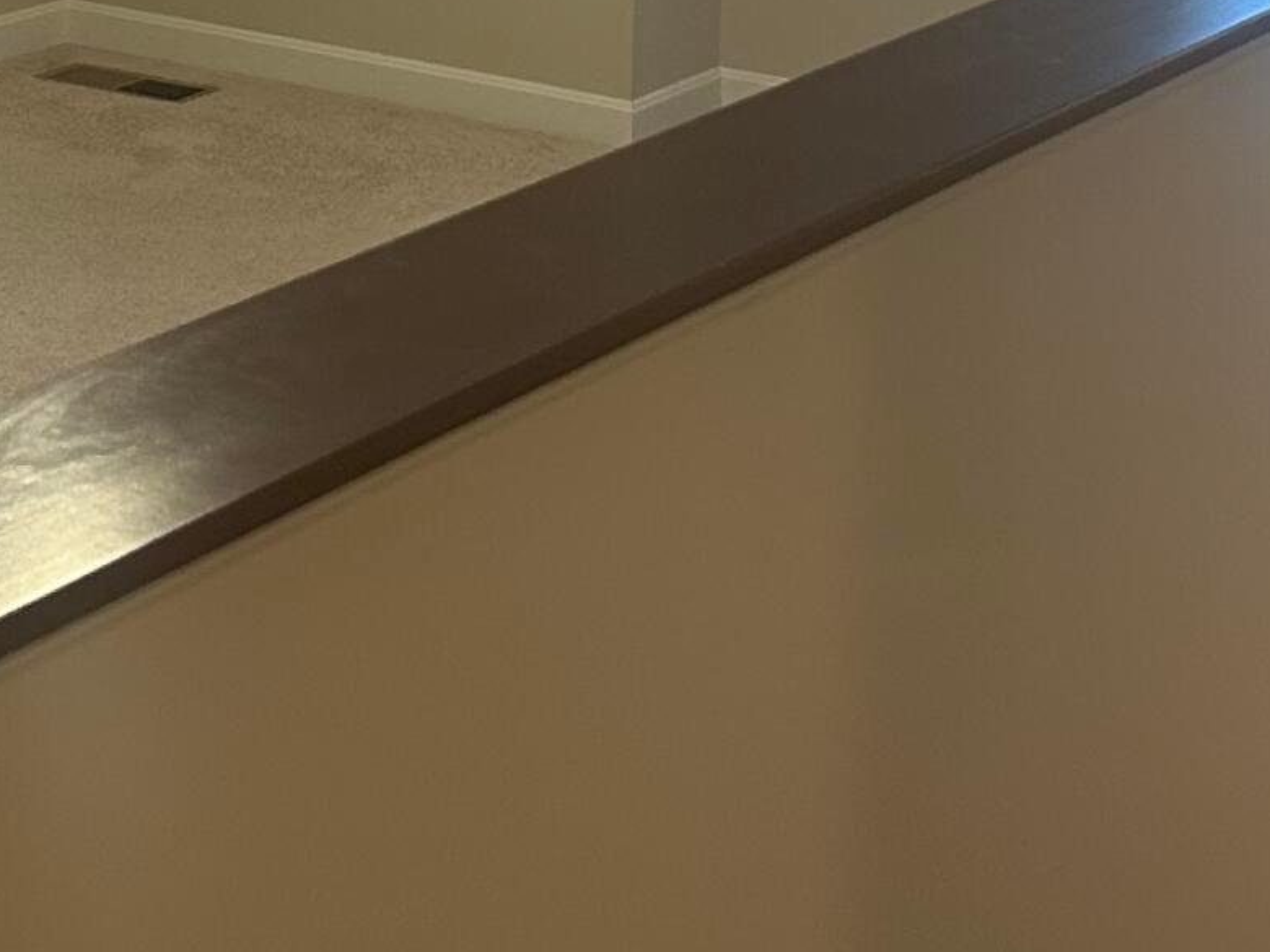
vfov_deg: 13.9
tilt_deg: -5.5
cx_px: 532
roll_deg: -0.9
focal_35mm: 100
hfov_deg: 19.6
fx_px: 3669
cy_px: -457
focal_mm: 5.7
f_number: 1.5
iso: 100
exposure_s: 1/120
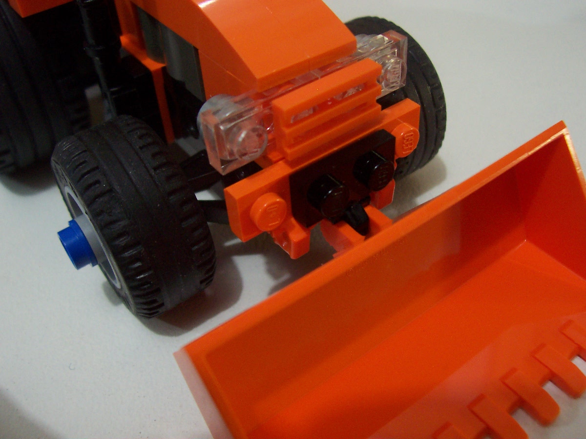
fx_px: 626
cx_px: 293
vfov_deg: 38.7
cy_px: 220
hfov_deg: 50.1
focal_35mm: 37
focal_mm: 5.6
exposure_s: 1/15
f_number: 2.8
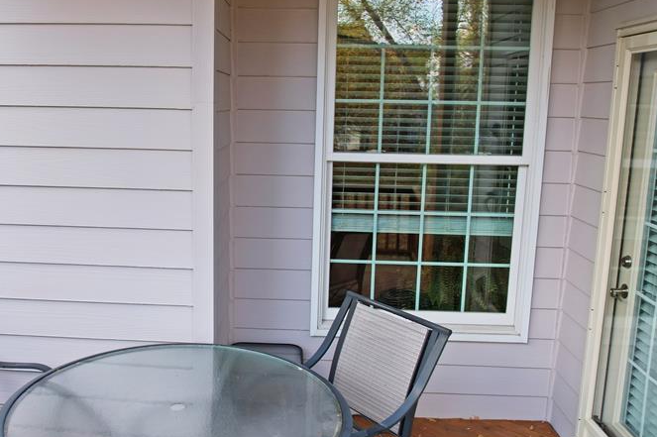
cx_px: 270
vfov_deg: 38.8
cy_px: 215
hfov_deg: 55.5
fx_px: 620
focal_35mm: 34
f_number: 2.8
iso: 100
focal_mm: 8.4
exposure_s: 1/20
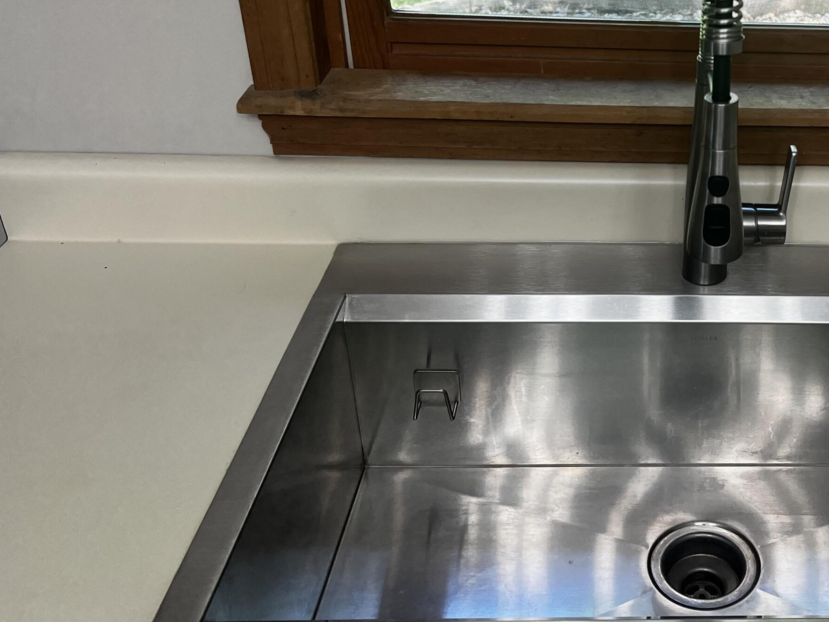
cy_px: 199
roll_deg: -3.0
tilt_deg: -29.1
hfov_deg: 40.7
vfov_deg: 32.6
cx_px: 692
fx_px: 1054
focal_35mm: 44
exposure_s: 1/120
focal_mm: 5.7
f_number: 1.5
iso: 125
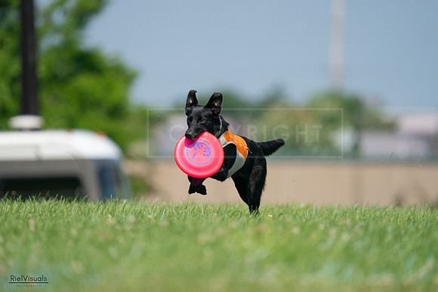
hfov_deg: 3.4
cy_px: 146
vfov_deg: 2.3
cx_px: 219
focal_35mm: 600
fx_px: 7301
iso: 1000
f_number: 6.3
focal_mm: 600
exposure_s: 1/4000
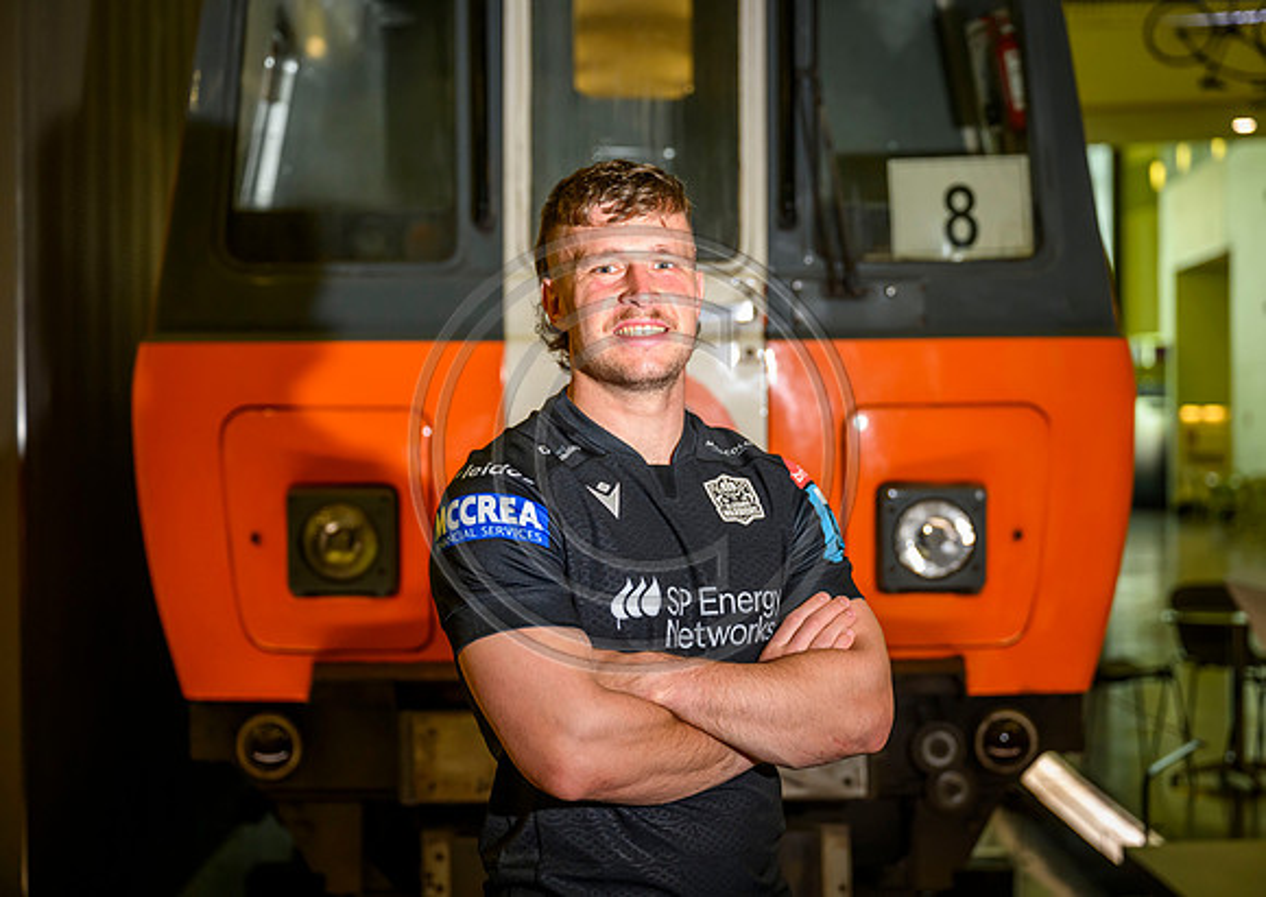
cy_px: 449
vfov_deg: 22.5
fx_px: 2255
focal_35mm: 63
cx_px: 673
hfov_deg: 31.4
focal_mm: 60
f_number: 3.2
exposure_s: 1/200
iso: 2500
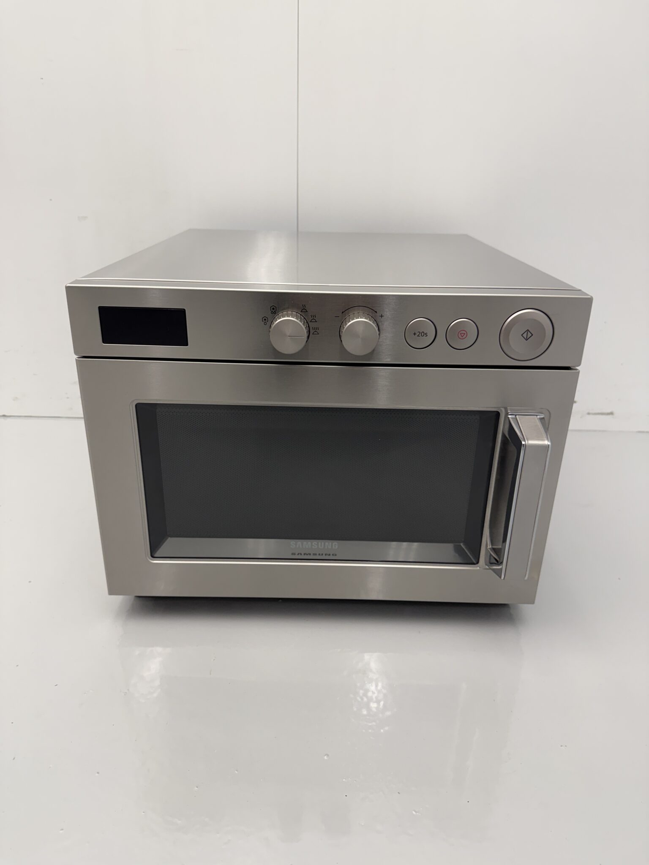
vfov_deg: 71.6
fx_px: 600
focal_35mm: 24
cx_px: 324
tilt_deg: -21.8
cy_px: 432
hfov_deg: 56.8
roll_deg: -3.0
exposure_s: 1/100
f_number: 1.78
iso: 160
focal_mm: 6.76
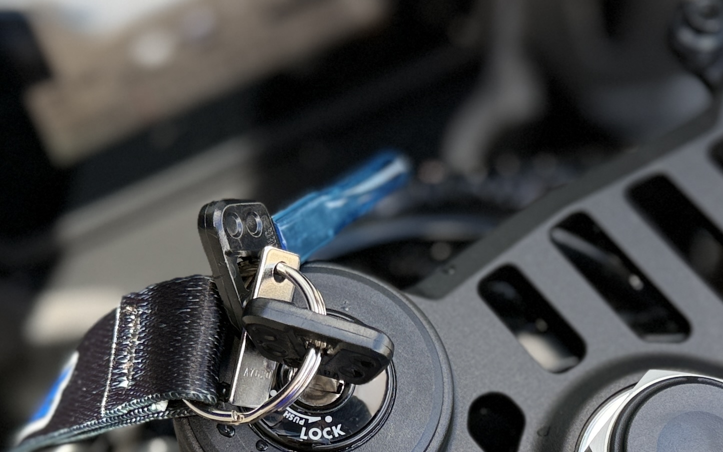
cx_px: 488
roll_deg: -7.4
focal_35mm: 71
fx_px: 1399
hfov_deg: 28.8
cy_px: 457
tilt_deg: -44.0
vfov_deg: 17.9
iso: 100
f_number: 1.78
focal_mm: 6.76
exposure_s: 1/728
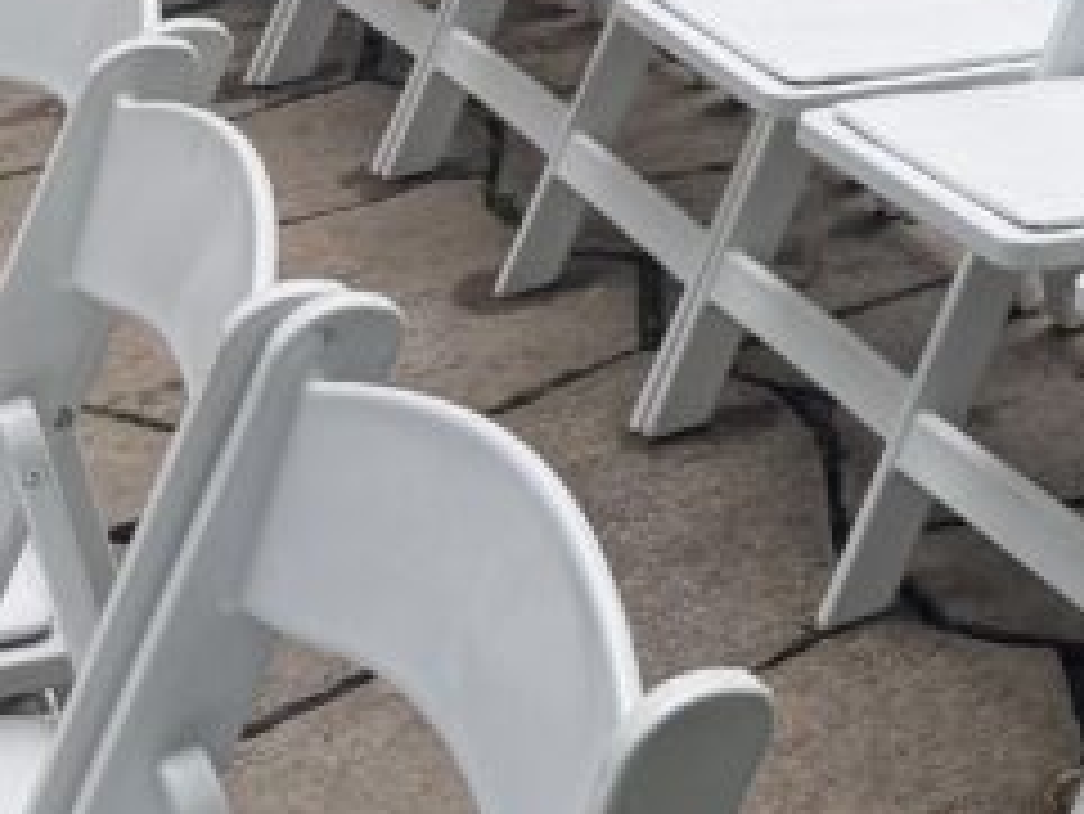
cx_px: 1763
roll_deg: -1.3
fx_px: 3196
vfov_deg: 13.3
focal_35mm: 102
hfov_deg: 16.9
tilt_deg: -6.4
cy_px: -571
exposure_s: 1/643
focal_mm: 6.76
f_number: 1.78
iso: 80
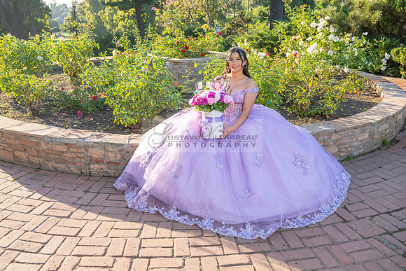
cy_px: 136
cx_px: 203
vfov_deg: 38.9
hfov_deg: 55.8
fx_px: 384
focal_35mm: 34
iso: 200
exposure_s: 1/200
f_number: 5.6
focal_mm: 34
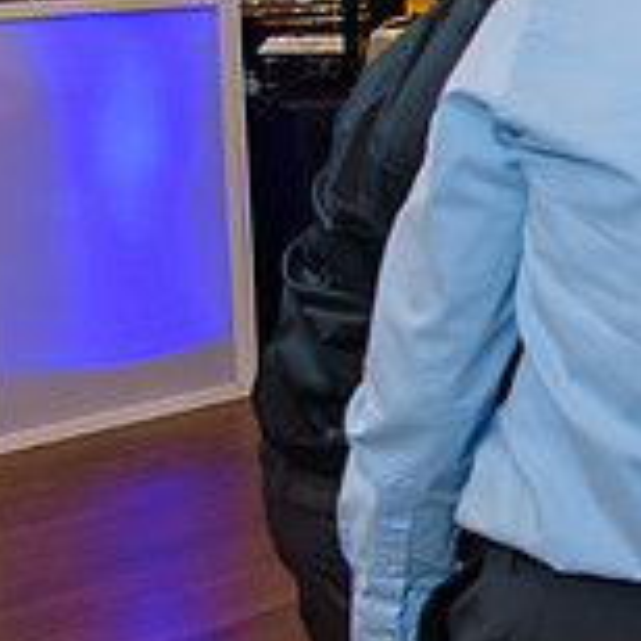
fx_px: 1613
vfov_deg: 21.9
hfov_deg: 18.2
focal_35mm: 77
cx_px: 1124
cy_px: 60
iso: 1600
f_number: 3.2
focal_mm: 24
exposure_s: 1/125
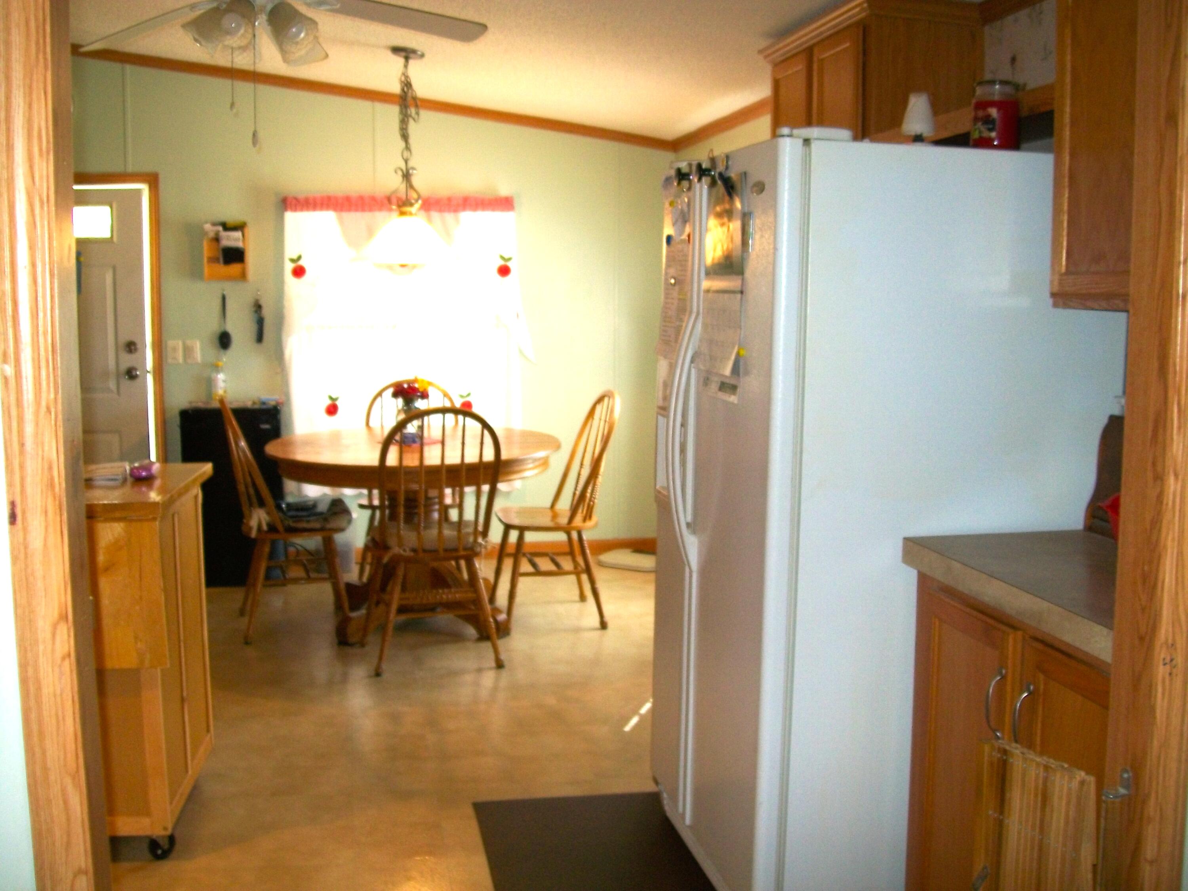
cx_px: 594
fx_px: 1235
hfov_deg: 51.4
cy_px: 446
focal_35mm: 36
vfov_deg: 39.7
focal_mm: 6
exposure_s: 1/30
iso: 80
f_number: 2.7
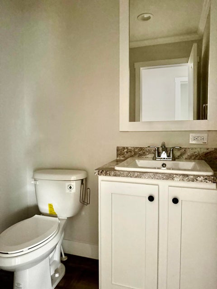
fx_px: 201
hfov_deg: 56.8
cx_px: 108
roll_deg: +0.1
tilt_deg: -2.4
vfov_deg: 71.6
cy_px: 144
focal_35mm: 24
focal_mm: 6.76
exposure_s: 1/30
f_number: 1.78
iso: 1250
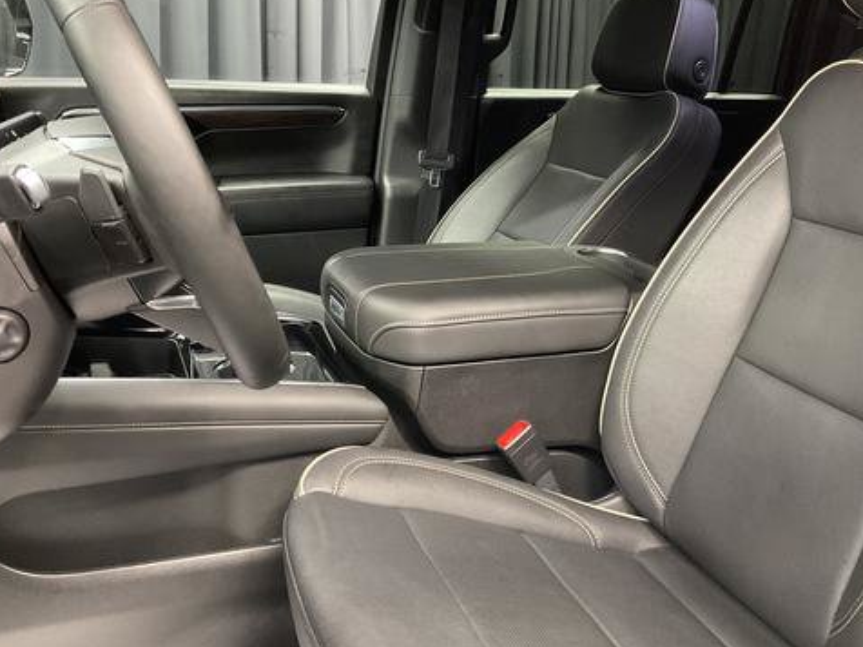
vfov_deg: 36.7
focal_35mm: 39
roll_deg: -4.0
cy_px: 277
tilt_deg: -12.8
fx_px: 972
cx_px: 477
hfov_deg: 47.8
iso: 320
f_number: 1.8
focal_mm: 3
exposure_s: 1/30
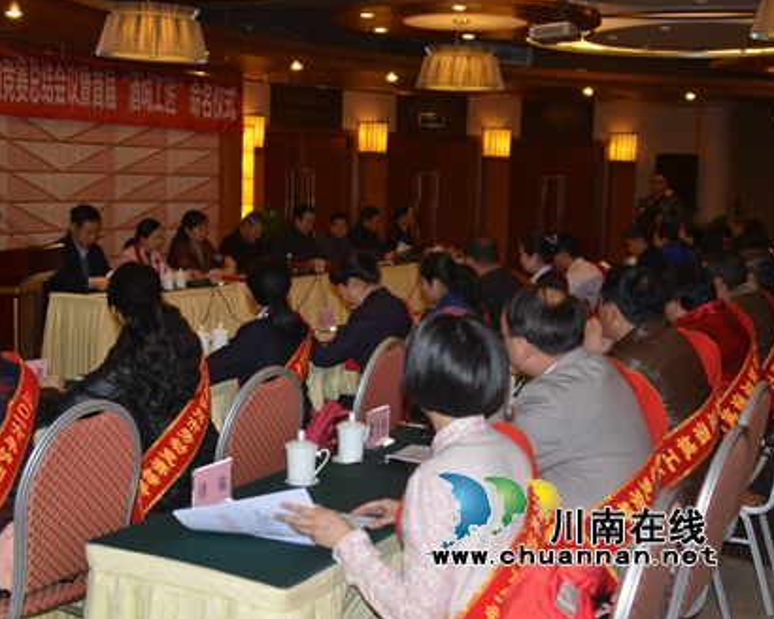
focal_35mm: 48
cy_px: 309
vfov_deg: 31.5
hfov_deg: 38.7
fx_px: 1100
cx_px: 319
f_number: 3.5
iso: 100
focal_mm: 28
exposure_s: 1/60
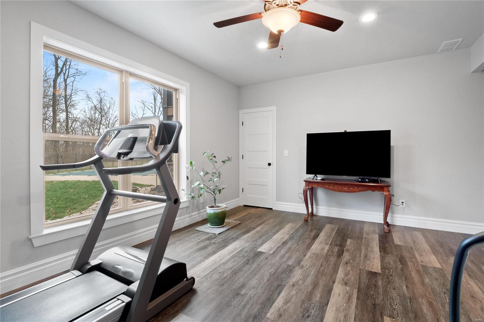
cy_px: 161
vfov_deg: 73.7
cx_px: 242
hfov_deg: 96.7
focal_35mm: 16
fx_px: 215
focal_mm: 8
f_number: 10
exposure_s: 1/3
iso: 400
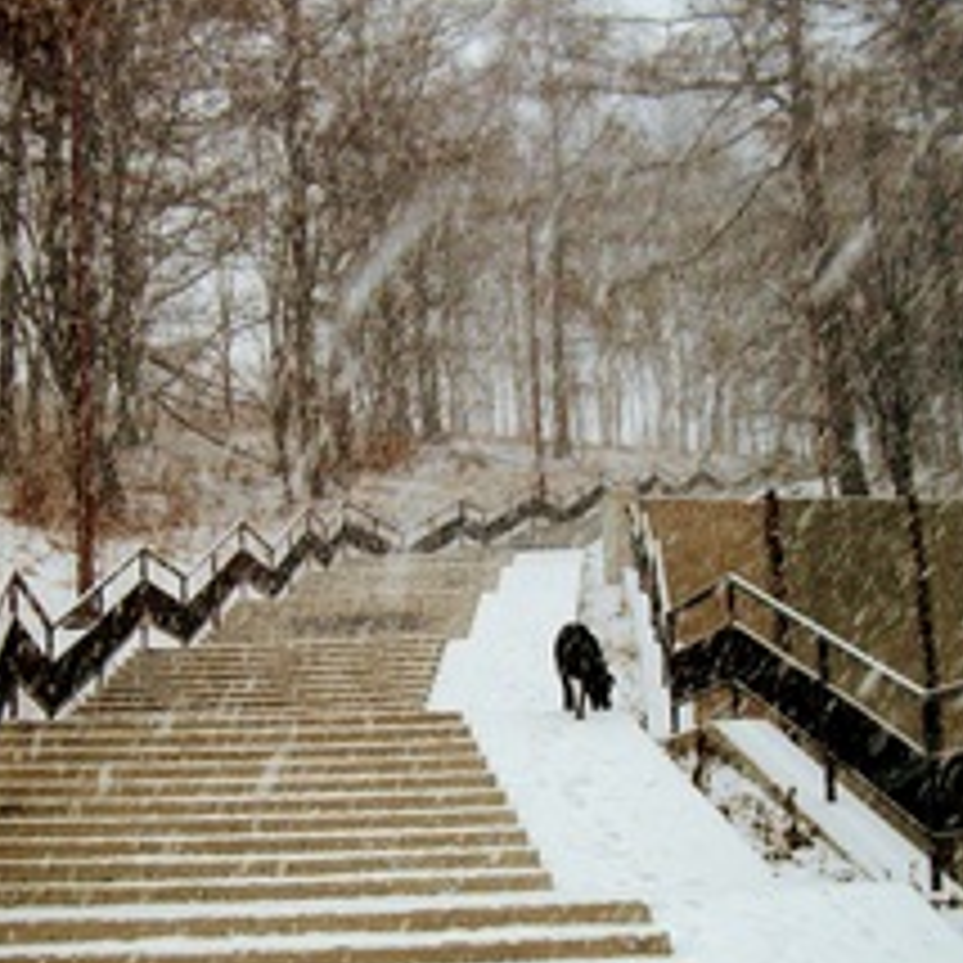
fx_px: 1920
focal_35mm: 61
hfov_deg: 28.1
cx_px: 423
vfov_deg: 28.0
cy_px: 644
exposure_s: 1/44.6
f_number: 2.8
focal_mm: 7.9
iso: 242
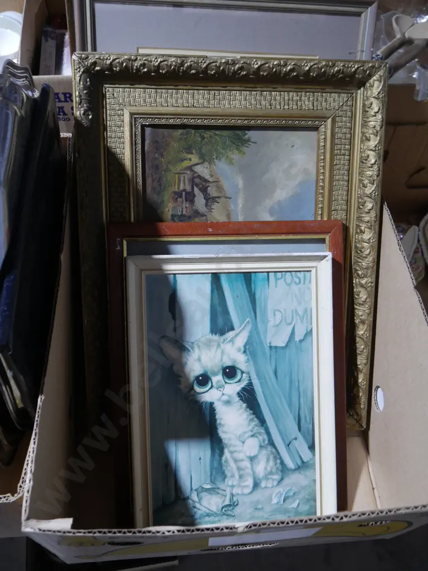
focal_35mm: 30
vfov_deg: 60.0
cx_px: 214
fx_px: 495
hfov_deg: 46.8
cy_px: 286
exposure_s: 1/60
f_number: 3.6
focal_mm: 15
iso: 500
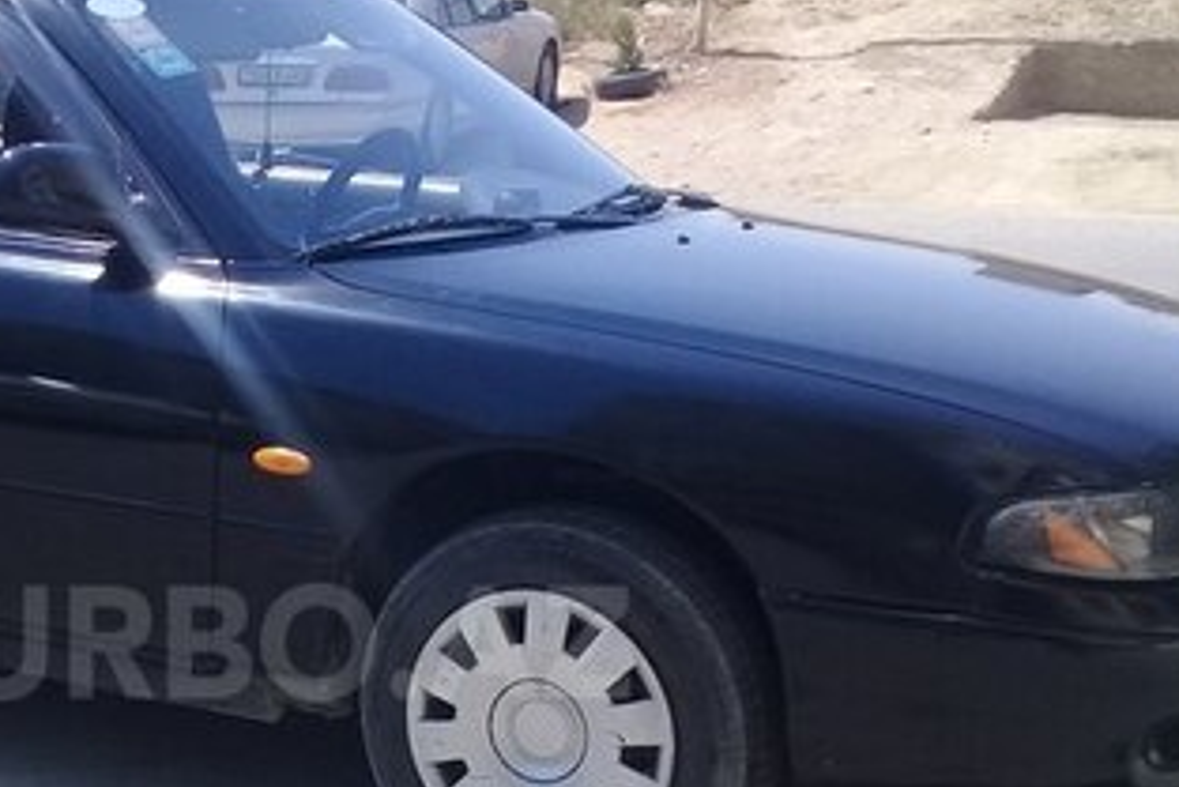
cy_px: 642
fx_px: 2228
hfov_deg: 29.0
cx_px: 245
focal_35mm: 68
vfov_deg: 19.8
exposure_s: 1/917
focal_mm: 3.3
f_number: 2.2
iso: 50
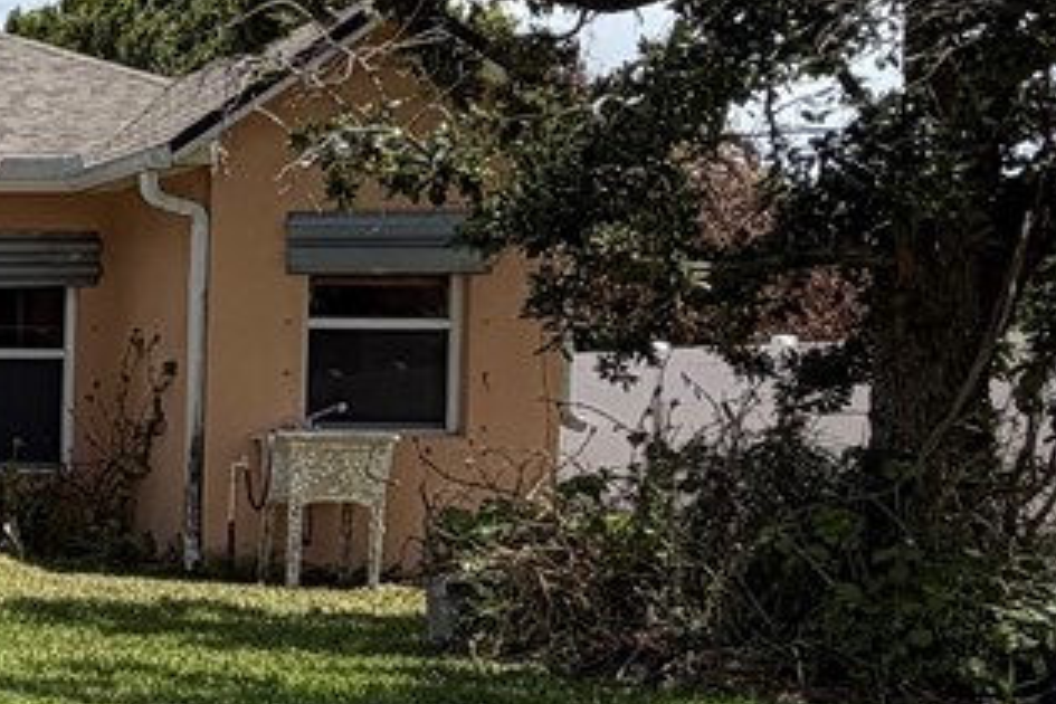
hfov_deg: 21.2
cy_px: 476
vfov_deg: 18.4
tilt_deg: -2.9
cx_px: -691
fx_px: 2170
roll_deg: +0.4
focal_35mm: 74
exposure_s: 1/770
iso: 20
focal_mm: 2.22
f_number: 2.2
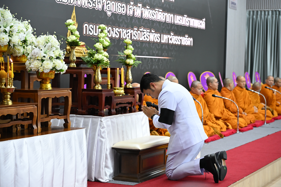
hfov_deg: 27.3
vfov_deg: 18.4
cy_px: 94
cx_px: 140
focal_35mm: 74
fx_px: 578
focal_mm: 74
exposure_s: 1/200
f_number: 4
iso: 3200
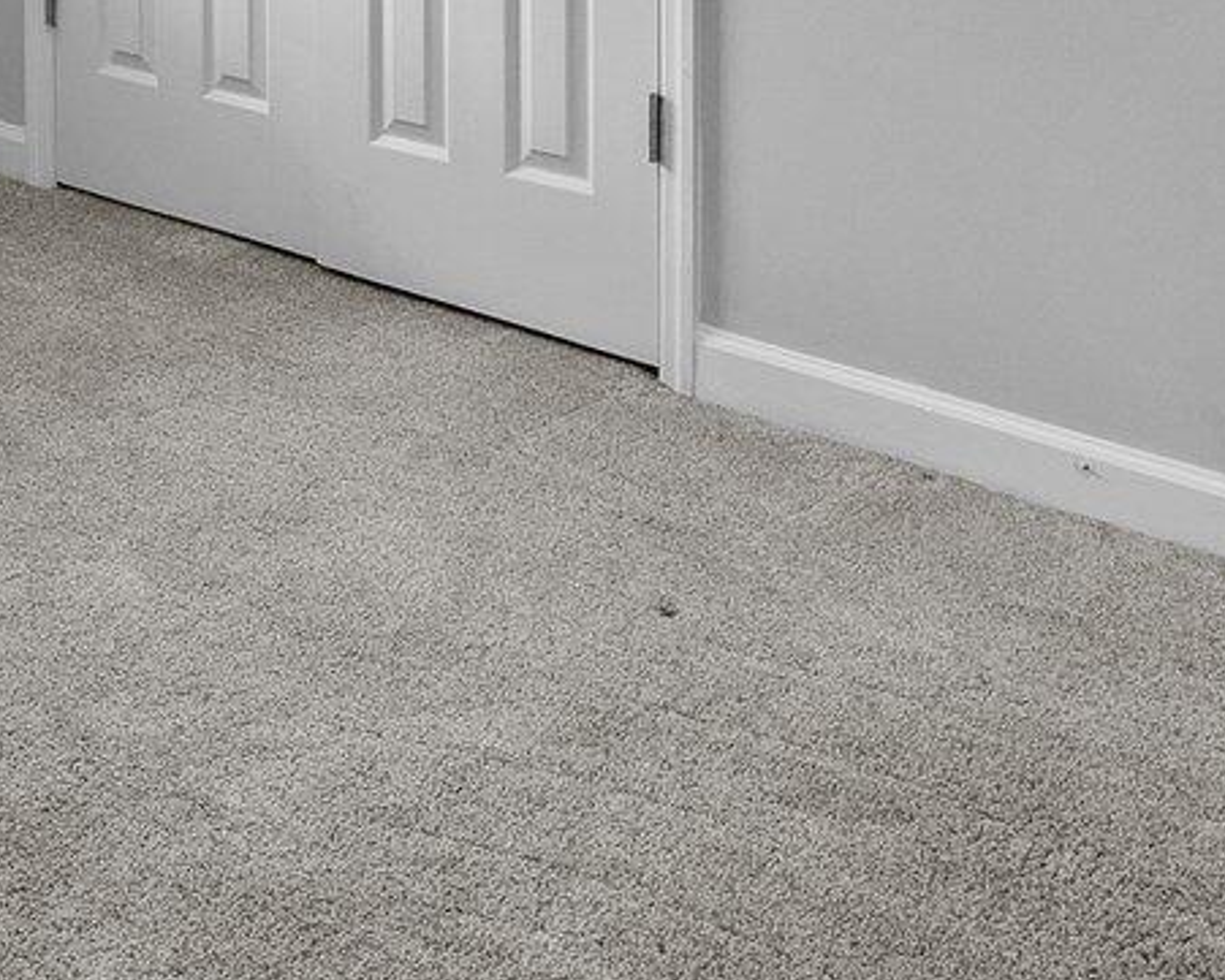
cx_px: 87
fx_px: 2248
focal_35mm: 62
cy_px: -551
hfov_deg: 29.1
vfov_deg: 20.5
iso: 400
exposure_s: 1/8
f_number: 4
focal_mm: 7
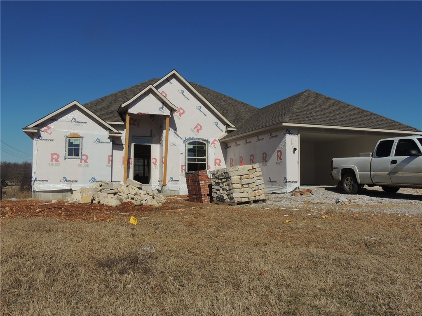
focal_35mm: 30
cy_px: 158
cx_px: 211
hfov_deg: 60.0
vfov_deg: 46.8
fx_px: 366
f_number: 4.9
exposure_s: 1/1600
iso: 100
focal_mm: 5.3
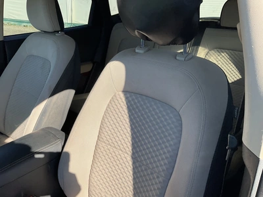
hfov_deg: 61.7
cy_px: 98
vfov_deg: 48.2
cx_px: 132
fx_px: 220
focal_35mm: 29
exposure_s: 1/593
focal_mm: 3
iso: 25
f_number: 1.8
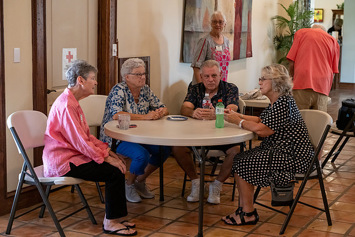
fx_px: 690
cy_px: 118
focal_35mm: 70
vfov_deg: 19.5
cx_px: 178
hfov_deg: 28.8
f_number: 4.5
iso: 8000
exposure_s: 1/200
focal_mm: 70
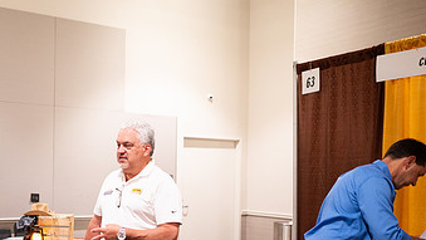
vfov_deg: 27.4
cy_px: 179
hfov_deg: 45.8
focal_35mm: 43
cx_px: 112
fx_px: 486
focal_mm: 24
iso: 1250
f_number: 1.8
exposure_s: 1/200
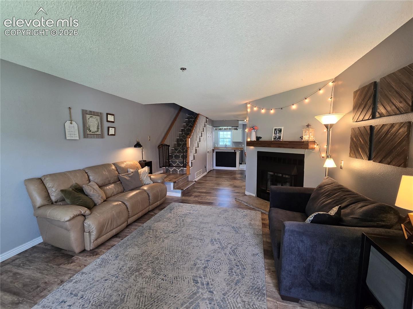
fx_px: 155
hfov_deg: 106.2
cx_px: 206
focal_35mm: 13
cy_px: 154
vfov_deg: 89.9
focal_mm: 2.2
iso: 125
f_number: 2.2
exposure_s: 1/60
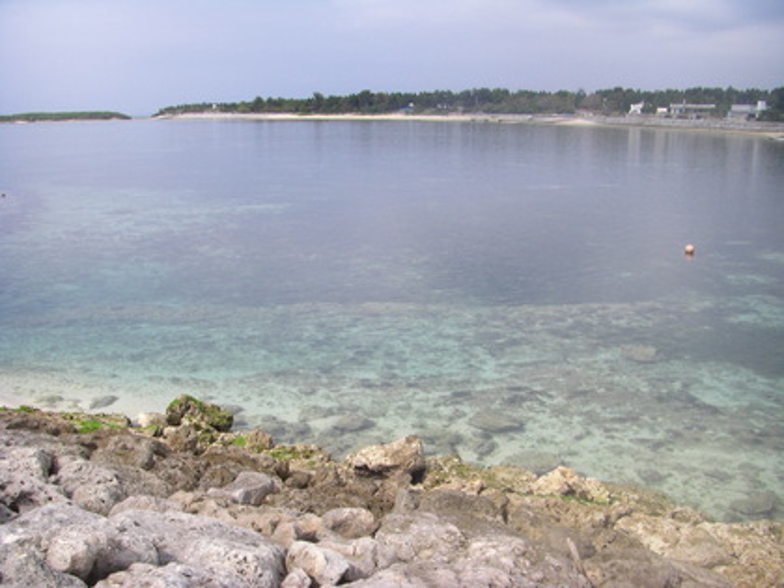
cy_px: 294
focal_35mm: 38
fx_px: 861
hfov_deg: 49.0
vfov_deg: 37.7
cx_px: 392
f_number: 4.6
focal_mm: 6.3
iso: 64
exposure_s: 1/250
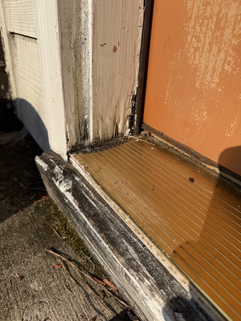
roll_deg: -3.7
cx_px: 120
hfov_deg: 56.8
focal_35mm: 24
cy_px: 160
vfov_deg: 71.6
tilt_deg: -30.0
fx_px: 223
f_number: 1.78
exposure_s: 1/6173
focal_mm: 6.76
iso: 80
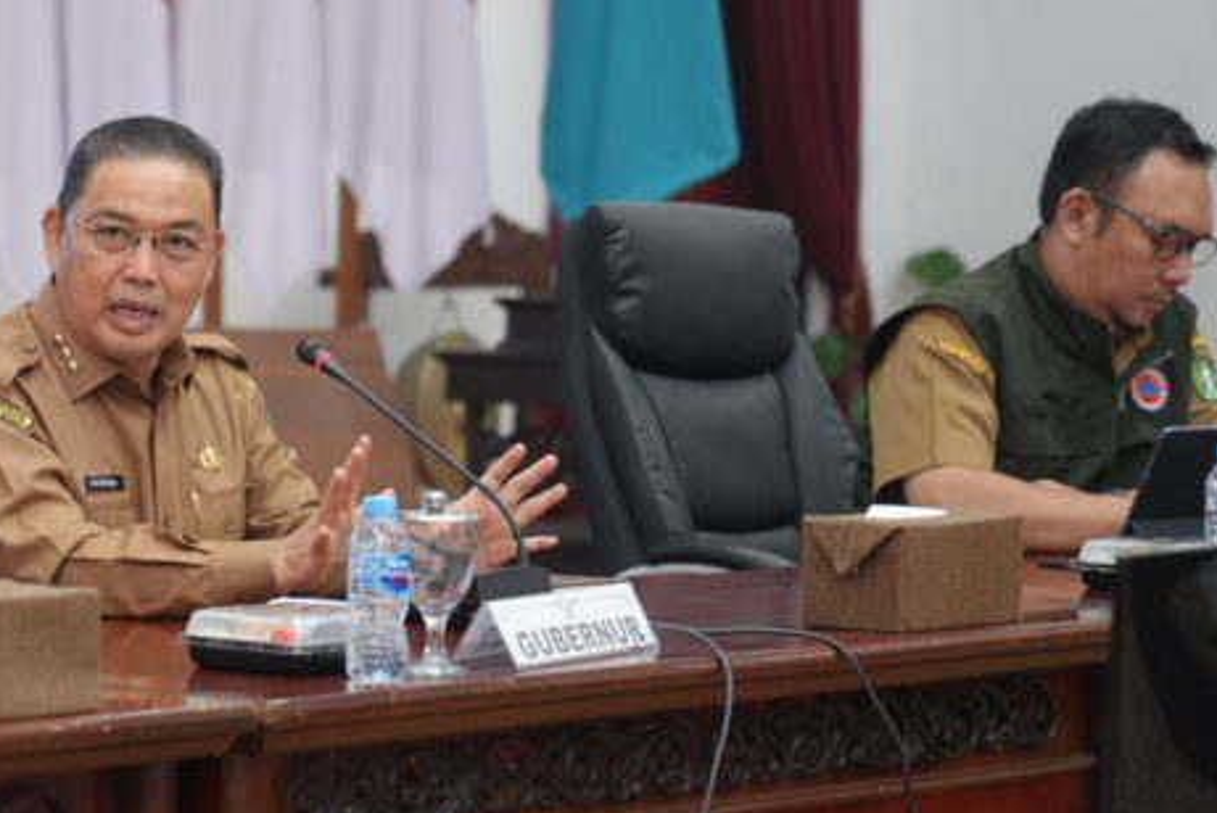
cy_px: 168
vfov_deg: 7.8
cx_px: 224
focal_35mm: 175
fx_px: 5919
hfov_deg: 11.7
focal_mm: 105
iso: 3200
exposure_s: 1/160
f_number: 4
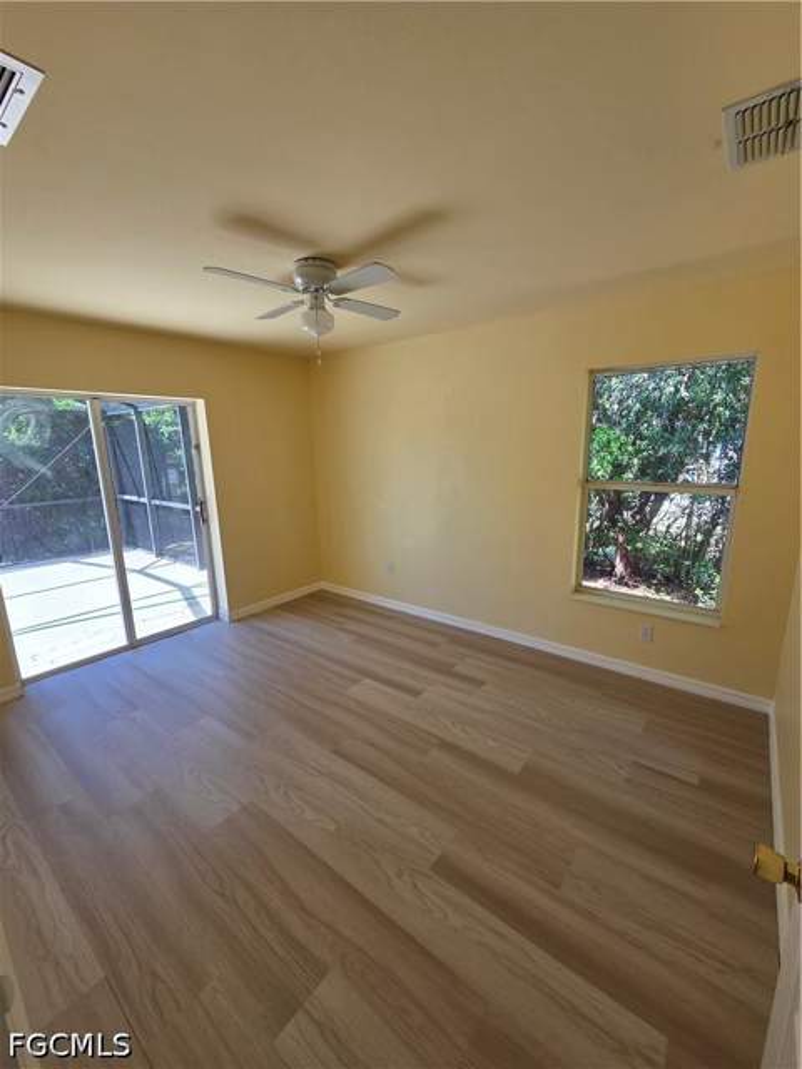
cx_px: 401
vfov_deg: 106.2
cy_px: 534
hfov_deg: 89.9
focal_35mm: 13
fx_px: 402
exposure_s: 1/120
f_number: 2.2
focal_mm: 2.2
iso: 50
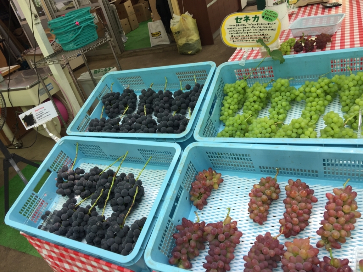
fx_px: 304
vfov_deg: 48.2
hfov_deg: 61.7
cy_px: 136
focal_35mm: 29
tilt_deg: -29.8
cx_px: 182
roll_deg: +18.0
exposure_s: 1/60
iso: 40
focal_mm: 4.15
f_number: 2.2
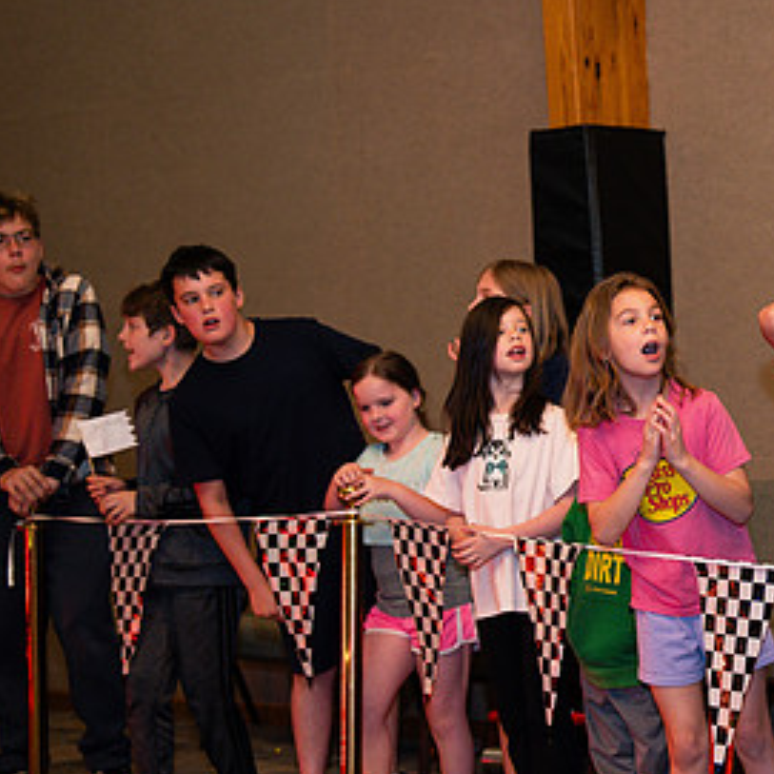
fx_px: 2530
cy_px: 456
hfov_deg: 16.9
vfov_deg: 17.4
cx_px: 823
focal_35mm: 100
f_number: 2.8
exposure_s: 1/250
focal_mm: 55
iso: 800
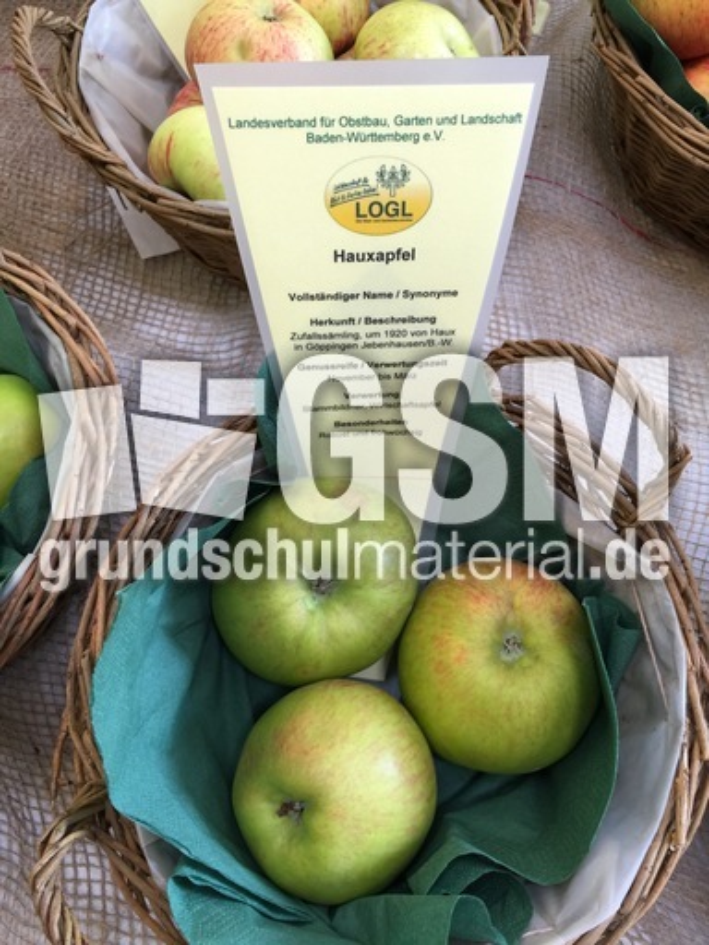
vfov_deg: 61.7
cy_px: 472
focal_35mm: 29
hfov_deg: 48.2
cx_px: 354
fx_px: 792
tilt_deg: -66.4
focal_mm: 4.15
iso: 40
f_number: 2.2
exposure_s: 1/15
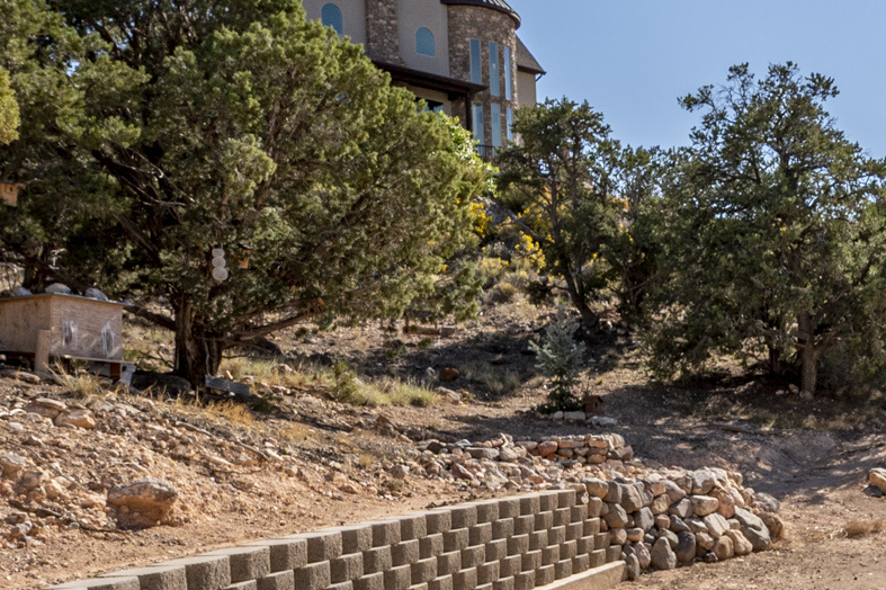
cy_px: 477
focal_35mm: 47
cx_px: 902
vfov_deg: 28.0
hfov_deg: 37.2
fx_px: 1156
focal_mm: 16
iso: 320
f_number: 10
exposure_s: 1/800
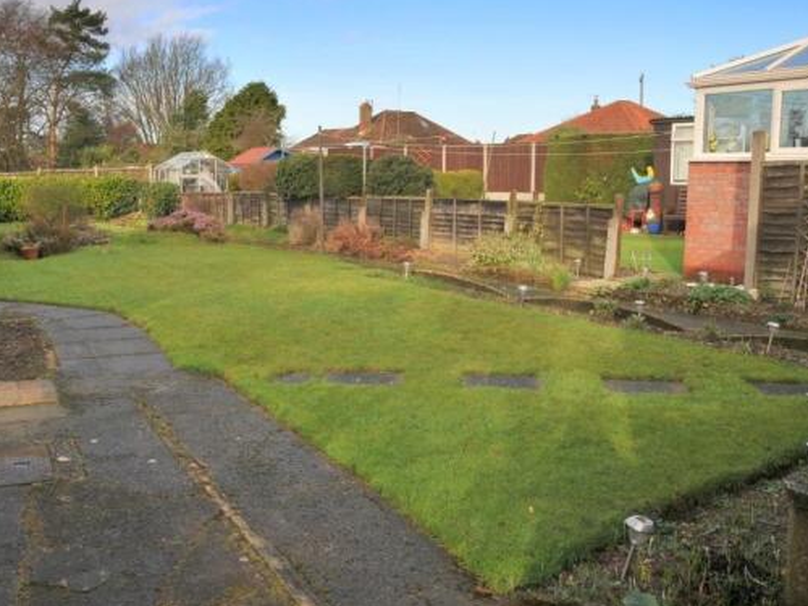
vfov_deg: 41.7
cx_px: 288
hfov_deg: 53.2
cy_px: 267
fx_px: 794
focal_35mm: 34
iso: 200
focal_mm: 18
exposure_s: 1/200
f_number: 7.1
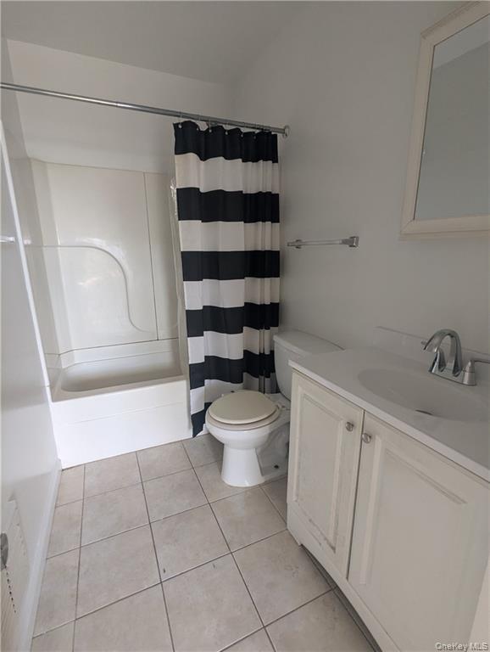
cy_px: 326
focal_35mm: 16
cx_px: 245
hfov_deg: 78.2
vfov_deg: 94.4
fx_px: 301
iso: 239
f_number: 2.2
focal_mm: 2.35
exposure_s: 1/77
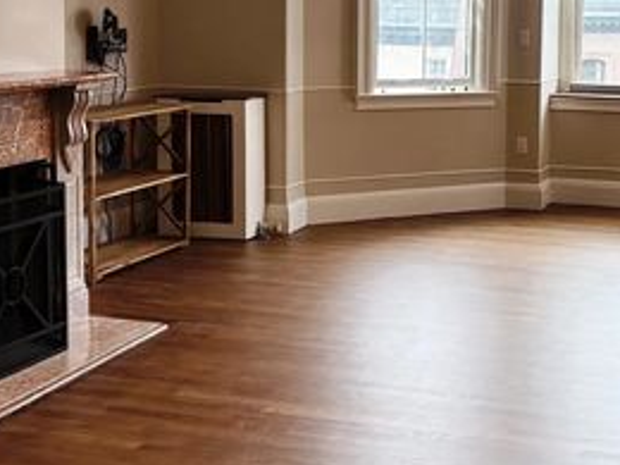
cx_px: 432
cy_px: 112
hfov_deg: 30.0
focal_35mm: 64
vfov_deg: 22.7
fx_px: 1146
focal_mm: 5.96
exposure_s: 1/141
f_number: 1.6
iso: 100
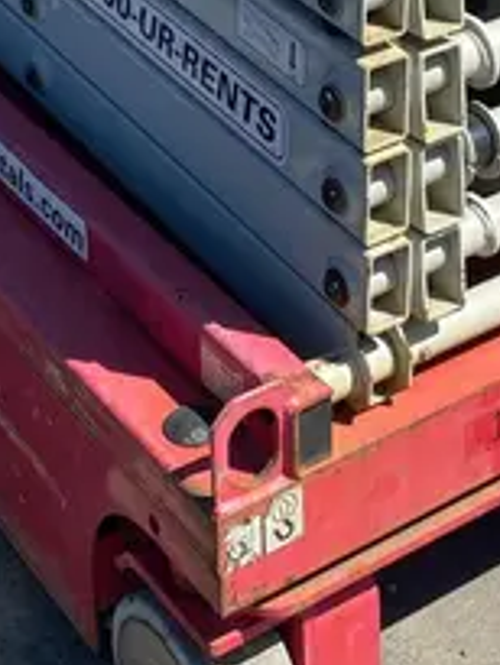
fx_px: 1789
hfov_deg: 15.9
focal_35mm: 93
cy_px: -320
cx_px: 237
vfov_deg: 18.7
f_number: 1.8
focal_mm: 4.25
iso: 32
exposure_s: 1/1808
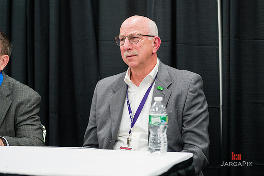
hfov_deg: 23.7
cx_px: 132
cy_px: 88
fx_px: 630
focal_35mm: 86
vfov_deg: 15.9
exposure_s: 1/250
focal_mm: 86
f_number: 3.2
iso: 1600
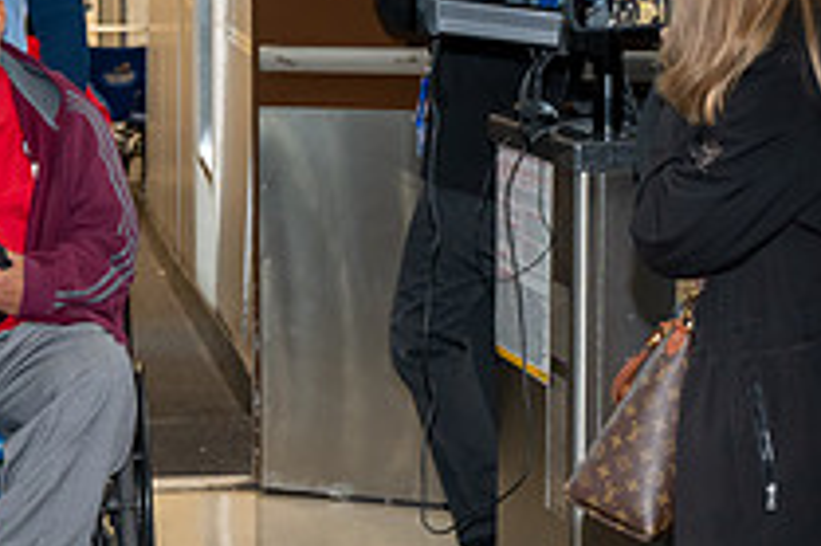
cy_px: 444
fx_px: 4056
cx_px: -204
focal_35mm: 178
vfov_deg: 7.7
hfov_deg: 11.3
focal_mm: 64
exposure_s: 1/100
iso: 3200
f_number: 6
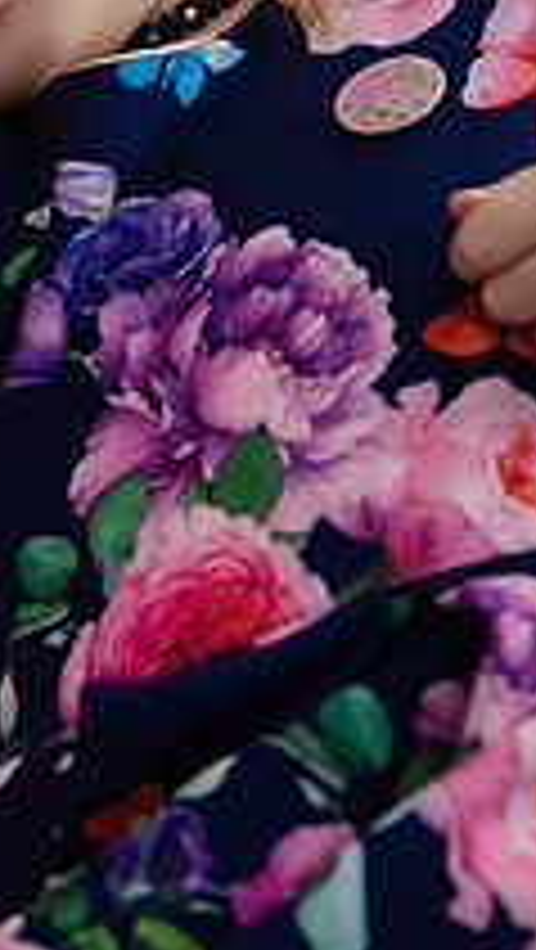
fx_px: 4009
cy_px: 120
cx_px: -630
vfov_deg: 13.4
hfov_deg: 7.3
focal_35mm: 159
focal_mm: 52
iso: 400
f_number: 3.5
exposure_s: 1/250
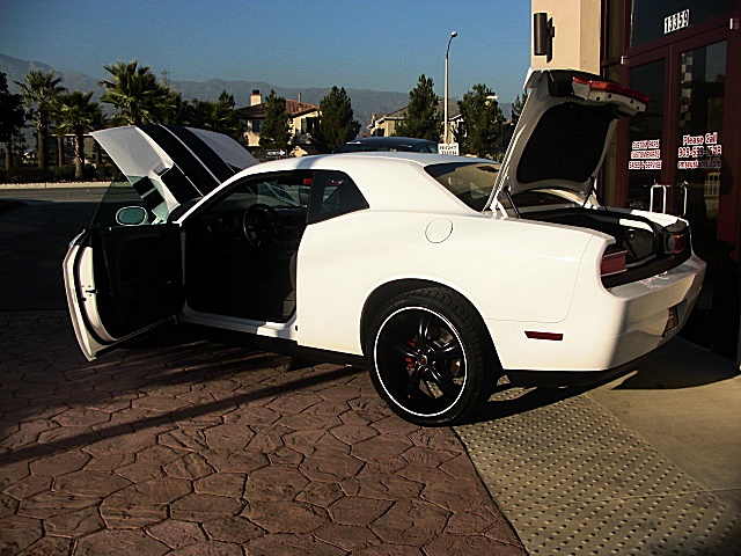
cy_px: 278
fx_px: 771
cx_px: 370
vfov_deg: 39.7
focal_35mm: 36
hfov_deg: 51.4
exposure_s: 1/200
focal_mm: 6.3
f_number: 7.9
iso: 50
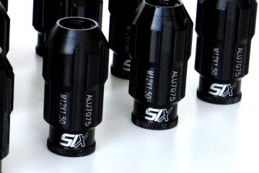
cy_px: 14
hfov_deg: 10.4
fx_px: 1382
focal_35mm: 192
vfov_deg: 7.1
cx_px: -90
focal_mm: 46
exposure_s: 1/100
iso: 1250
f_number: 11
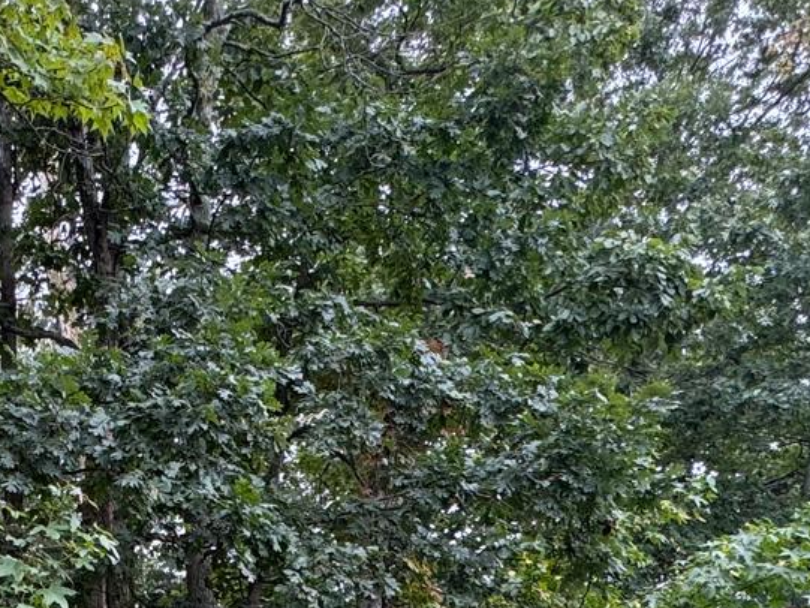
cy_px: 854
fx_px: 1240
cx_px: -61
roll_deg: -2.4
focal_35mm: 53
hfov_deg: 32.3
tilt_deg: +5.5
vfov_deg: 23.3
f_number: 2.2
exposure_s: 1/99
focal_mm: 2.22
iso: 100
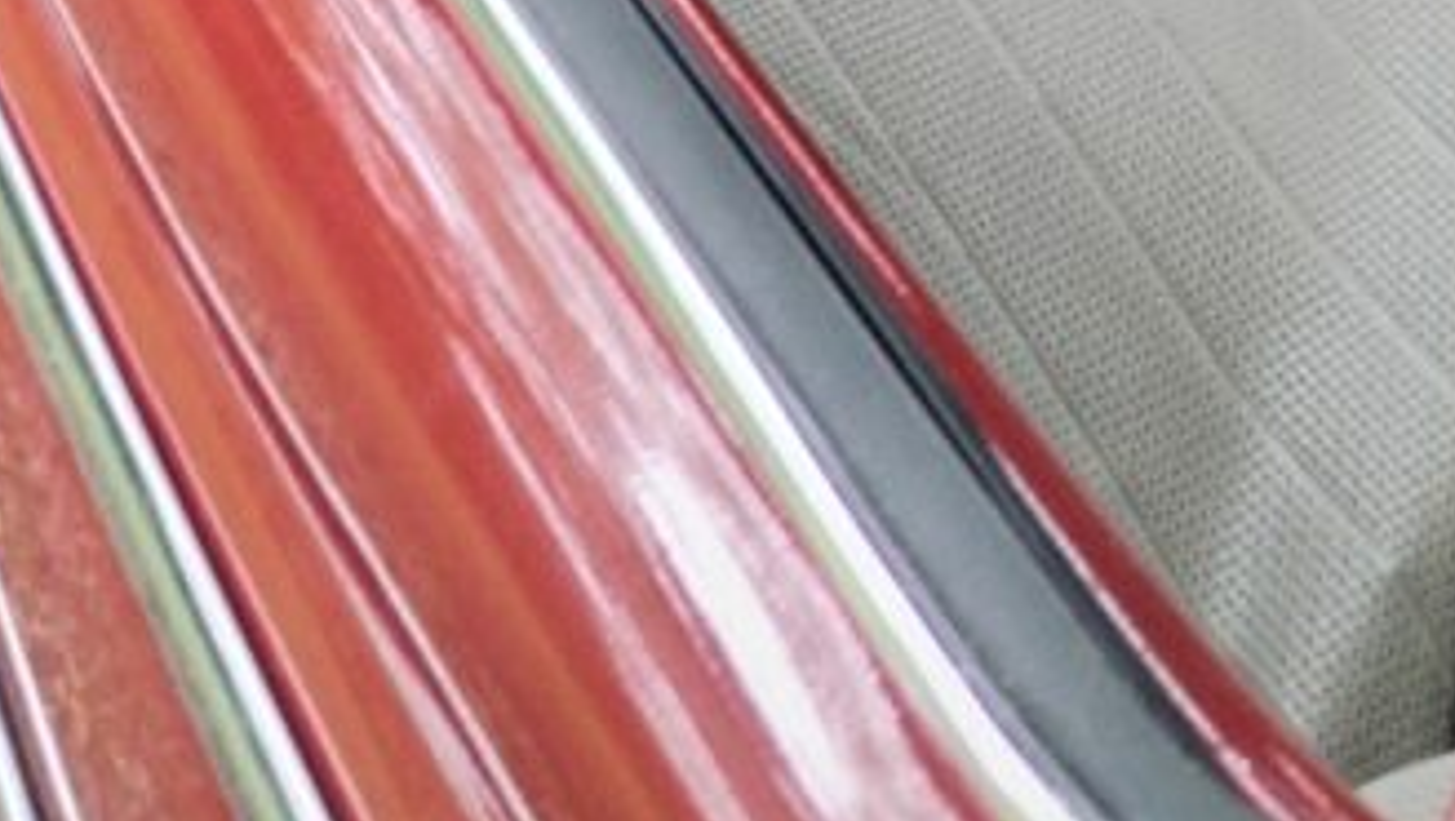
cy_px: -803
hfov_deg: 27.3
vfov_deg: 13.5
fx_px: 2973
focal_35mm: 77
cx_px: 484
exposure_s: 1/33.3
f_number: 1.8
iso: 368
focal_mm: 4.75
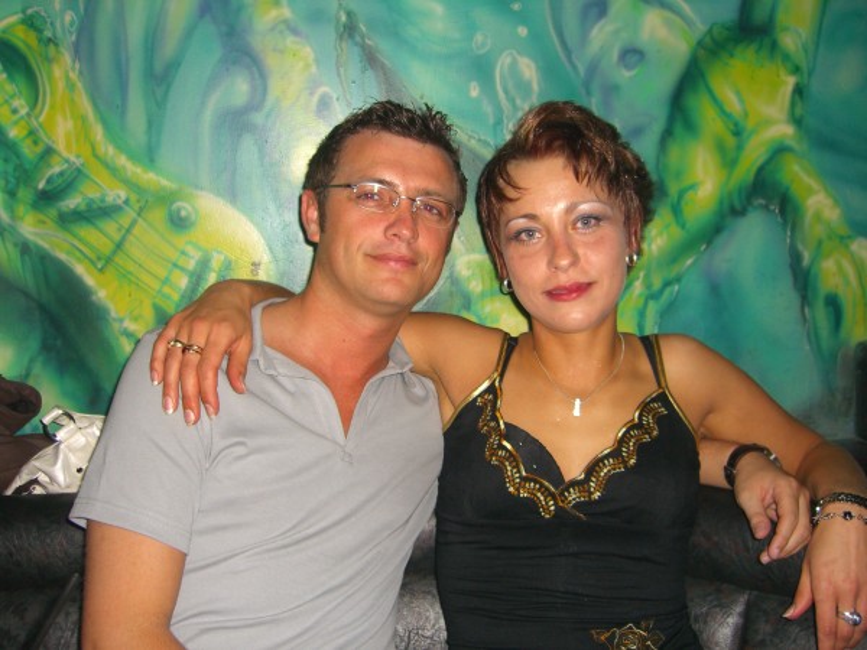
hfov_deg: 49.0
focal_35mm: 38
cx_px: 434
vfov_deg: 37.7
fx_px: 952
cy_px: 325
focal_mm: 7.9
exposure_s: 1/60
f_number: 2.8
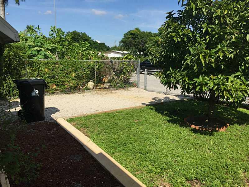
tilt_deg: -10.1
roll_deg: -1.7
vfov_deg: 48.2
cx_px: 124
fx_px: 209
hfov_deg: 61.7
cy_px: 94
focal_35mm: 29
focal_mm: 4.15
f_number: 2.2
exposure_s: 1/2825
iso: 32
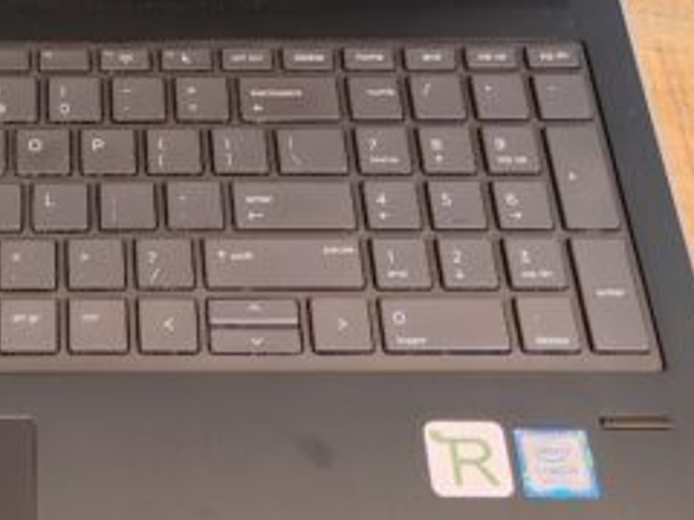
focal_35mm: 65
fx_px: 1303
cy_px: 295
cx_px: 26
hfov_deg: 28.3
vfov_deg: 22.6
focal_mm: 4.81
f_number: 1.8
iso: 200
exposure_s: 1/50
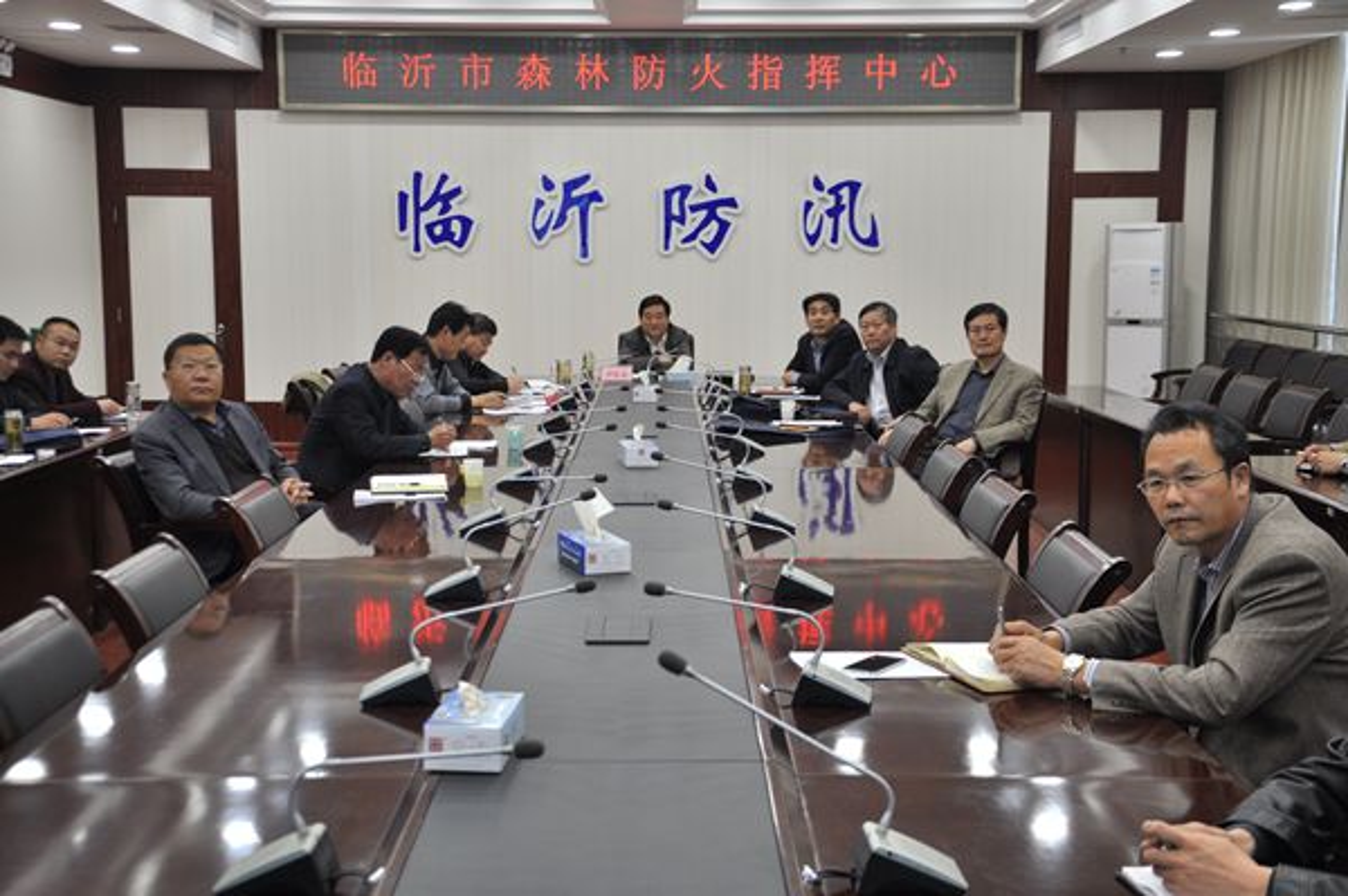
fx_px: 1908
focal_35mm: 51
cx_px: 674
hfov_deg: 38.9
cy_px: 448
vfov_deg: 26.4
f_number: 4.2
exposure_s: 1/30
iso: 320
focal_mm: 34
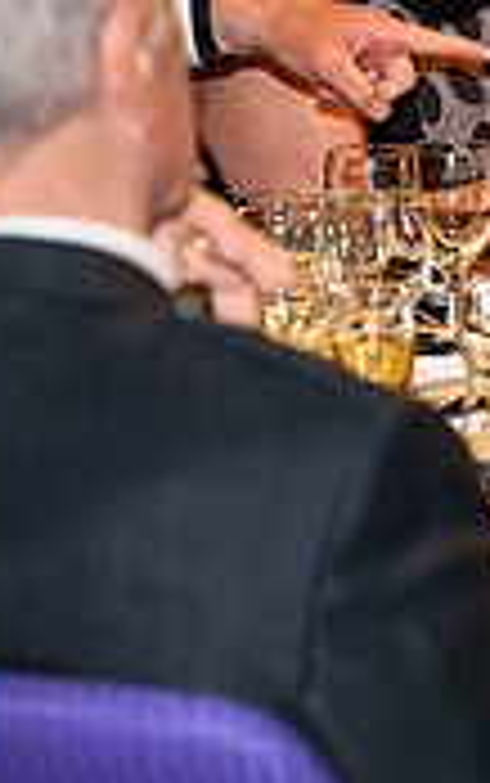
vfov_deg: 8.4
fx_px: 5290
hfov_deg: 5.1
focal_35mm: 248
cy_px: 79
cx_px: 1241
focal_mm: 73
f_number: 3.2
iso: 2500
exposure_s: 1/160
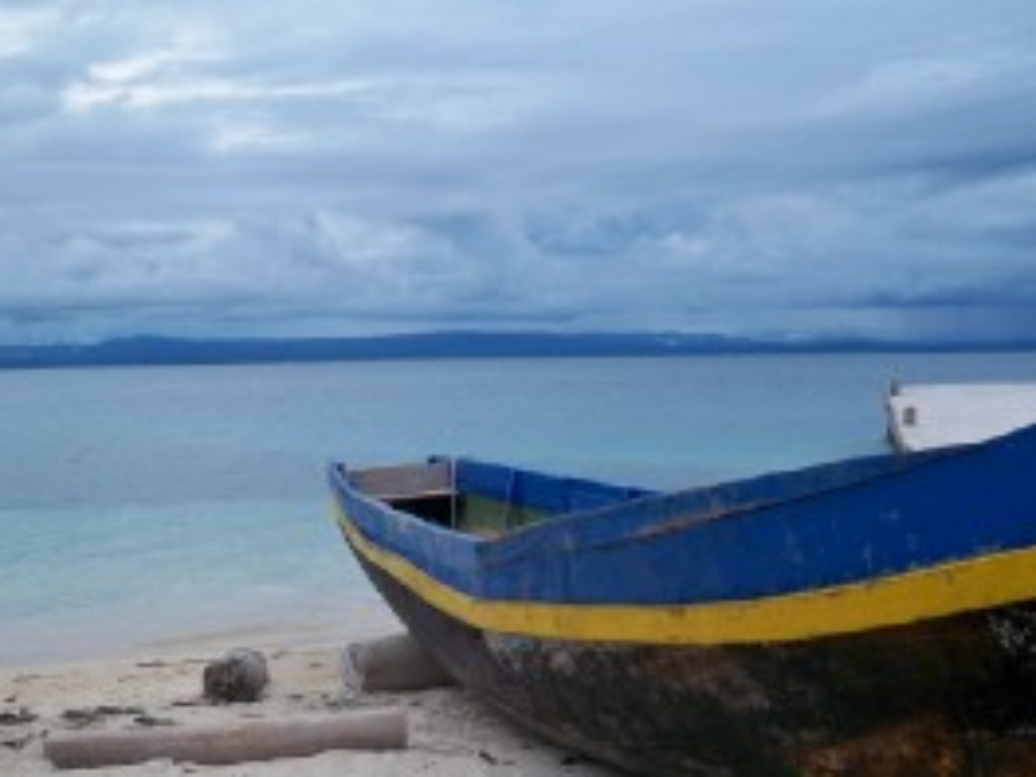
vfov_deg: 27.5
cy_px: 451
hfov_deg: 36.0
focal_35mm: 53
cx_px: 624
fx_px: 1586
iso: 64
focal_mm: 6.3
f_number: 3.1
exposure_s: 1/500
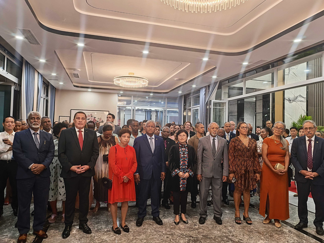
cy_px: 122
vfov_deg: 56.8
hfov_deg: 71.6
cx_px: 162
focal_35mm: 24
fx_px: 225
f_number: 4
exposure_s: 1/50
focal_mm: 8.5
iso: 250
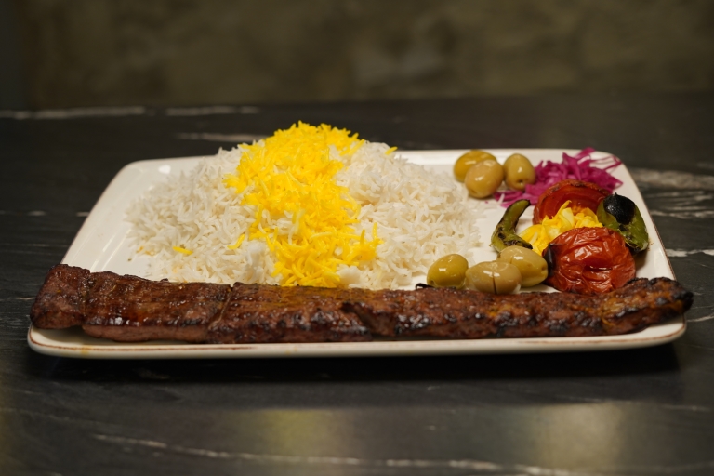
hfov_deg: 39.6
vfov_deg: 27.0
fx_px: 992
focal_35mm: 50
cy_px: 238
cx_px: 357
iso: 320
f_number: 3.5
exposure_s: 1/100
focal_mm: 50
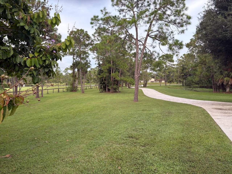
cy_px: 87
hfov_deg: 67.3
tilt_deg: -0.4
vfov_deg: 53.1
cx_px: 116
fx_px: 174
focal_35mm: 26
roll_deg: +0.6
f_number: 1.6
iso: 64
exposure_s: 1/438
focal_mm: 5.96
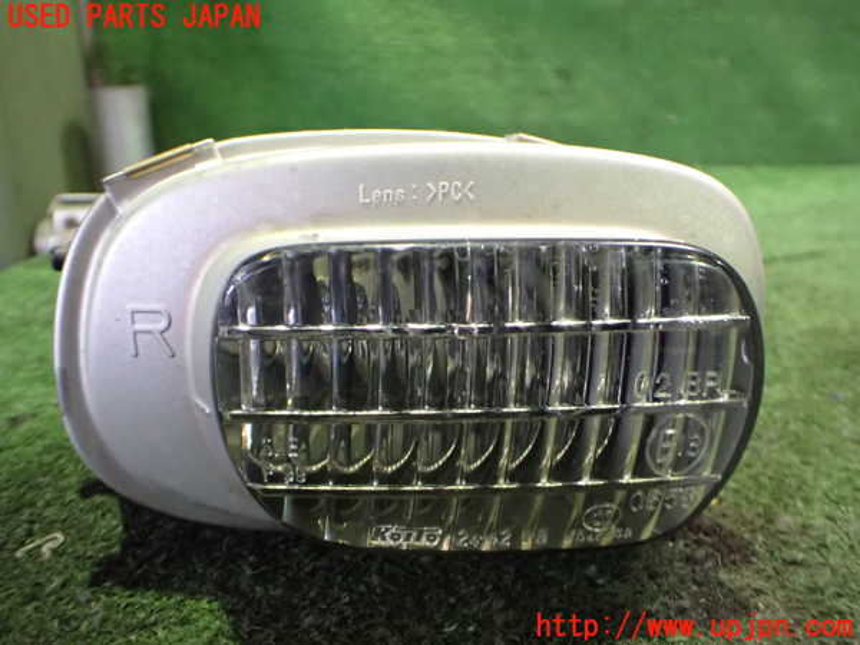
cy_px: 322
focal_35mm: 30
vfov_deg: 46.8
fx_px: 745
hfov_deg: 60.0
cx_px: 430
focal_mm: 5.4
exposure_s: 1/30
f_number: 2.3
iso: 1250
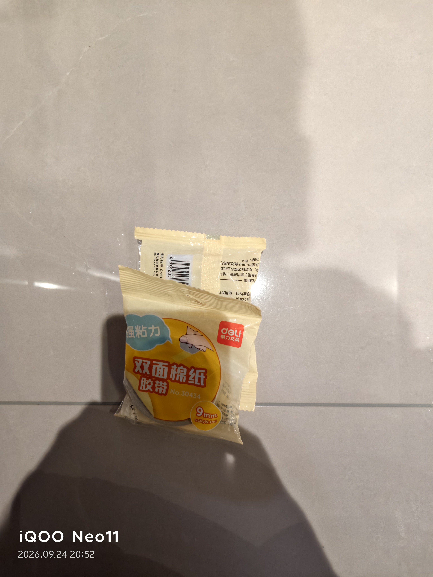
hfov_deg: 58.9
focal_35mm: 23
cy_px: 288
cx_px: 216
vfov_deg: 73.9
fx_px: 384
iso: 513
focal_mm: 5.56
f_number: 1.88
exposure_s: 1/50
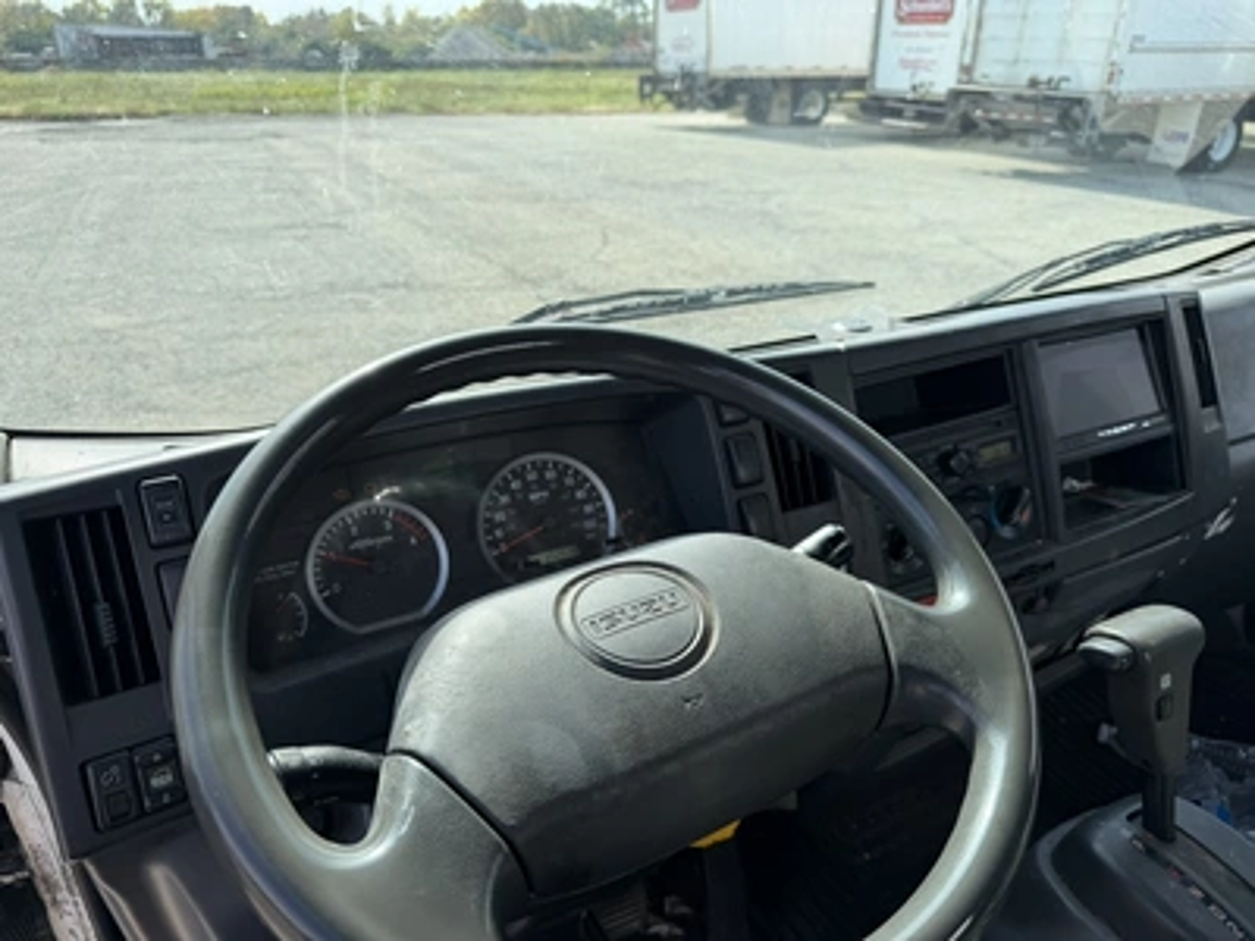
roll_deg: -1.5
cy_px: 470
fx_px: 870
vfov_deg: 56.8
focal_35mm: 24
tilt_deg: -22.6
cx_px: 628
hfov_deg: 71.6
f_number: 1.78
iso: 80
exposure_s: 1/1553
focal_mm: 6.76
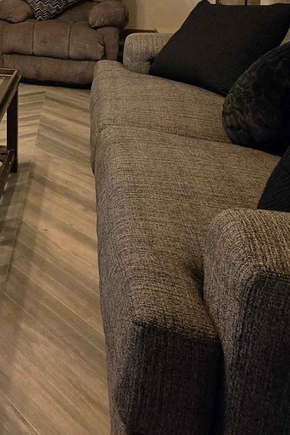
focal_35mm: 41
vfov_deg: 40.0
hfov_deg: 27.0
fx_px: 496
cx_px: -95
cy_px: -25
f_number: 1.9
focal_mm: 2.2
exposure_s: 1/120
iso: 320
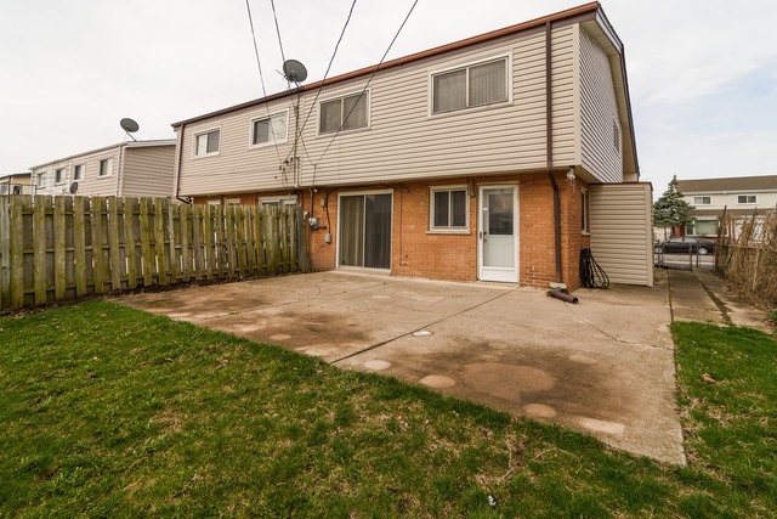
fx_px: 356
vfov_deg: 72.1
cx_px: 388
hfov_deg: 95.0
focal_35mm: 16
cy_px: 260
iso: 200
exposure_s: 1/400
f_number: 8
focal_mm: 11
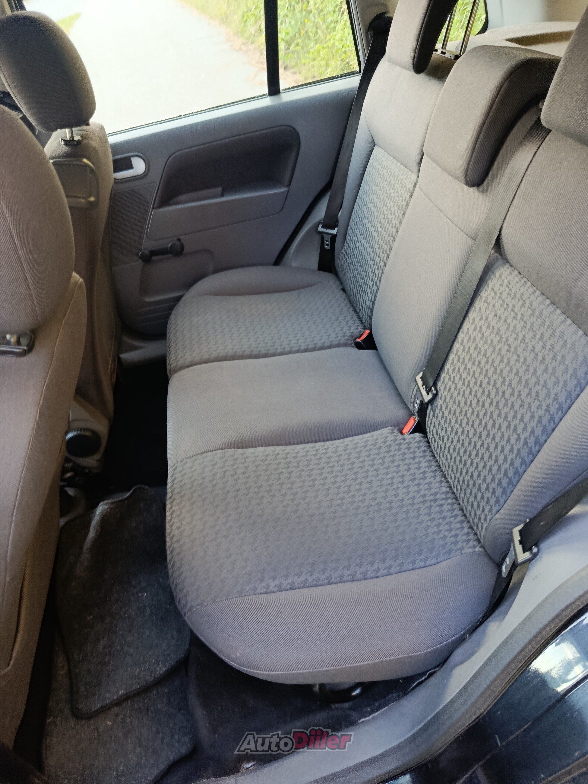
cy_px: 392
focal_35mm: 24
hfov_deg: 56.8
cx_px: 294
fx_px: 544
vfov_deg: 71.6
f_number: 1.7
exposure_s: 1/50
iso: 735
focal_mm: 5.24
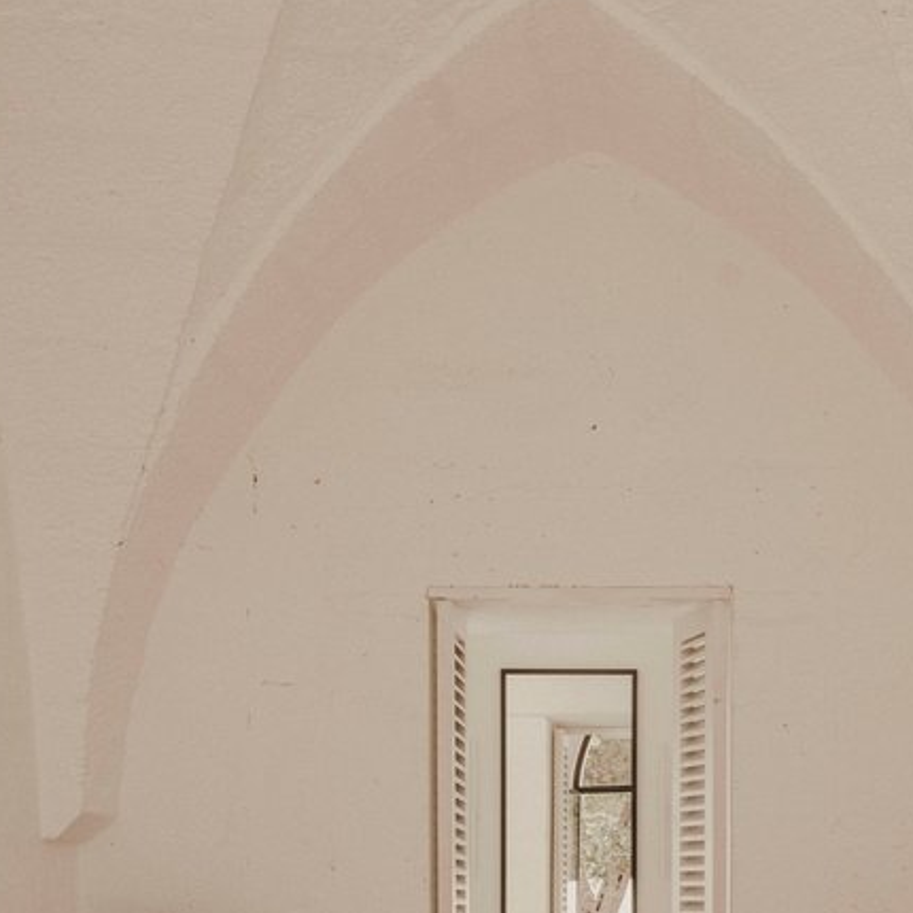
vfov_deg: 24.4
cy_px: 872
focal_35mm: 68
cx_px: 722
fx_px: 2029
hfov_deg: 25.0
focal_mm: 38.9
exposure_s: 1/15
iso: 200
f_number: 16
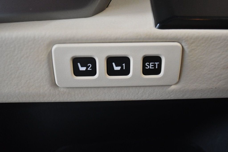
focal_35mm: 36
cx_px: 114
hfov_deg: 53.1
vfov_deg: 36.8
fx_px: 228
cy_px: 76
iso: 3200
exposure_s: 1/80
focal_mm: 24
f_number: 4
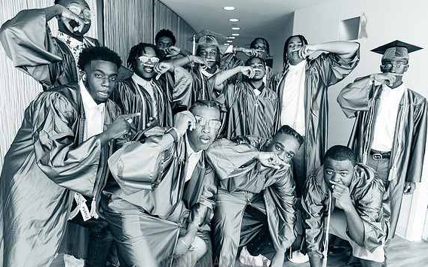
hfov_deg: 72.5
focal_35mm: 25
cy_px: 134
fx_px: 292
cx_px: 217
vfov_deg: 49.3
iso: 3200
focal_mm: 24
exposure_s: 1/320
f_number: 4.5
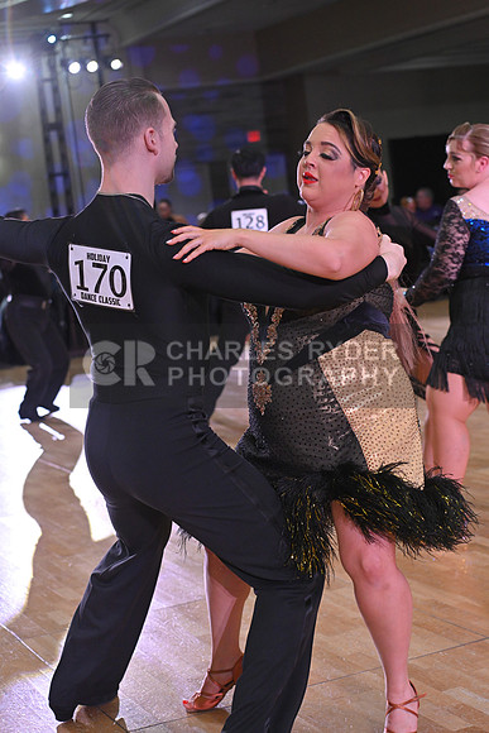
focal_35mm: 70
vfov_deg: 28.8
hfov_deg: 19.5
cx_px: 244
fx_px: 1425
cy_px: 366
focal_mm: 70
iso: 2000
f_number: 5
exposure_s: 1/320
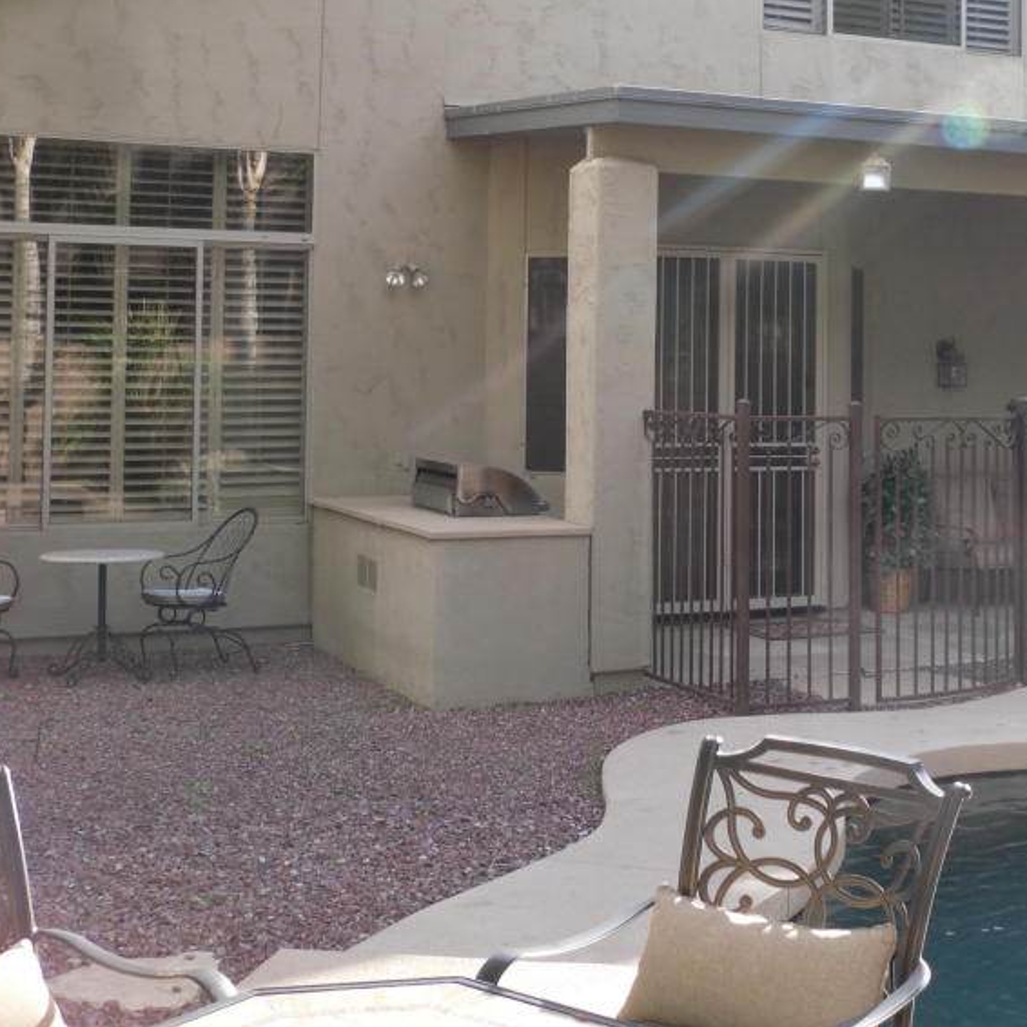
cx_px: 648
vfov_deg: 23.9
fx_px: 2417
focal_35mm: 72
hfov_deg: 23.9
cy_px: 334
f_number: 3.5
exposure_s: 1/117
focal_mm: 6.3
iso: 80
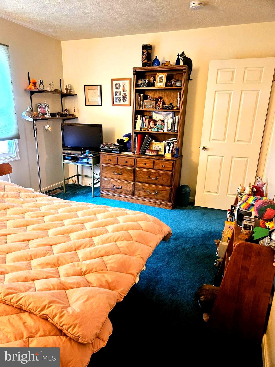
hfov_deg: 58.9
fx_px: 244
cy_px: 184
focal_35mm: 23
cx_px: 138
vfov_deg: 73.9
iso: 640
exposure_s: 1/30
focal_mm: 5.4
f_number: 1.8
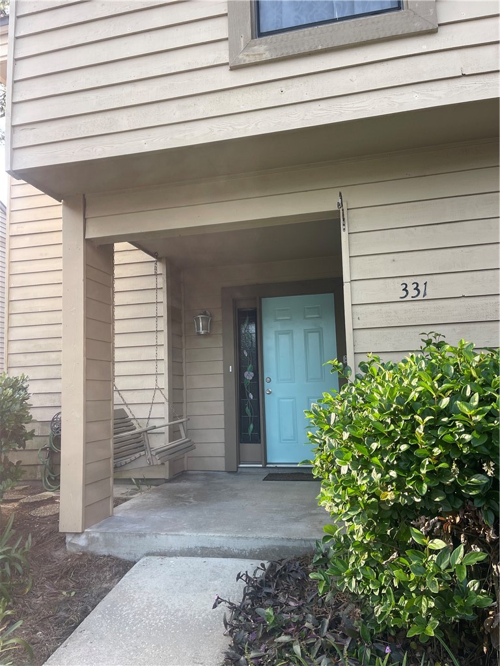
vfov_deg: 69.4
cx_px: 250
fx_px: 481
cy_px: 333
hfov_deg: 54.9
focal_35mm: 25
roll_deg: +1.3
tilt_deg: +7.5
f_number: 1.6
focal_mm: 5.1
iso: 32
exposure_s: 1/259
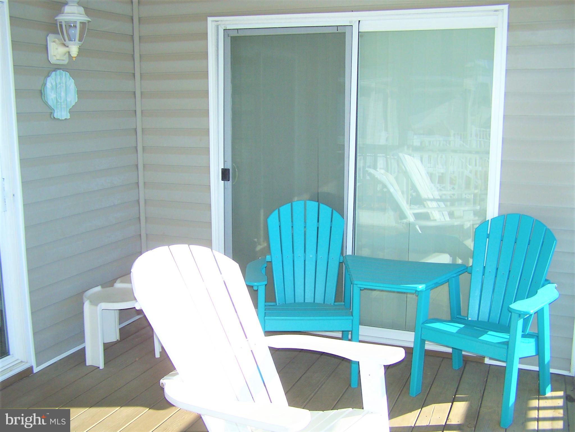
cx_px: 288
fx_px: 631
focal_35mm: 38
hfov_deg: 49.0
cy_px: 216
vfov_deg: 37.7
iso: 80
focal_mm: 6.3
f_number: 2.8
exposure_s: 1/500
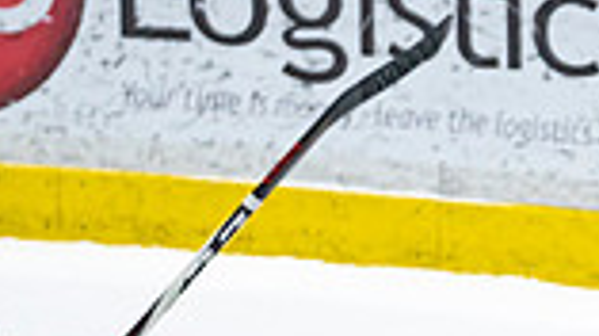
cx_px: 852
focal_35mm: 1219
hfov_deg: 1.8
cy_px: 551
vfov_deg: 1.0
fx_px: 19345
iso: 1250
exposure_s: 1/1250
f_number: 2.8
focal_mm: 195
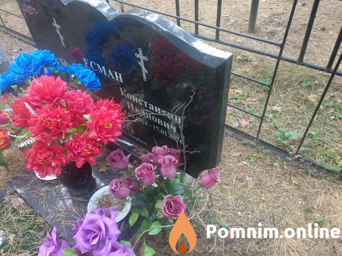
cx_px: 171
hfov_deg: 67.3
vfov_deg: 53.1
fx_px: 257
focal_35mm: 26
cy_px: 128
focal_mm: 3.81
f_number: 2.2
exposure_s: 1/24
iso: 500
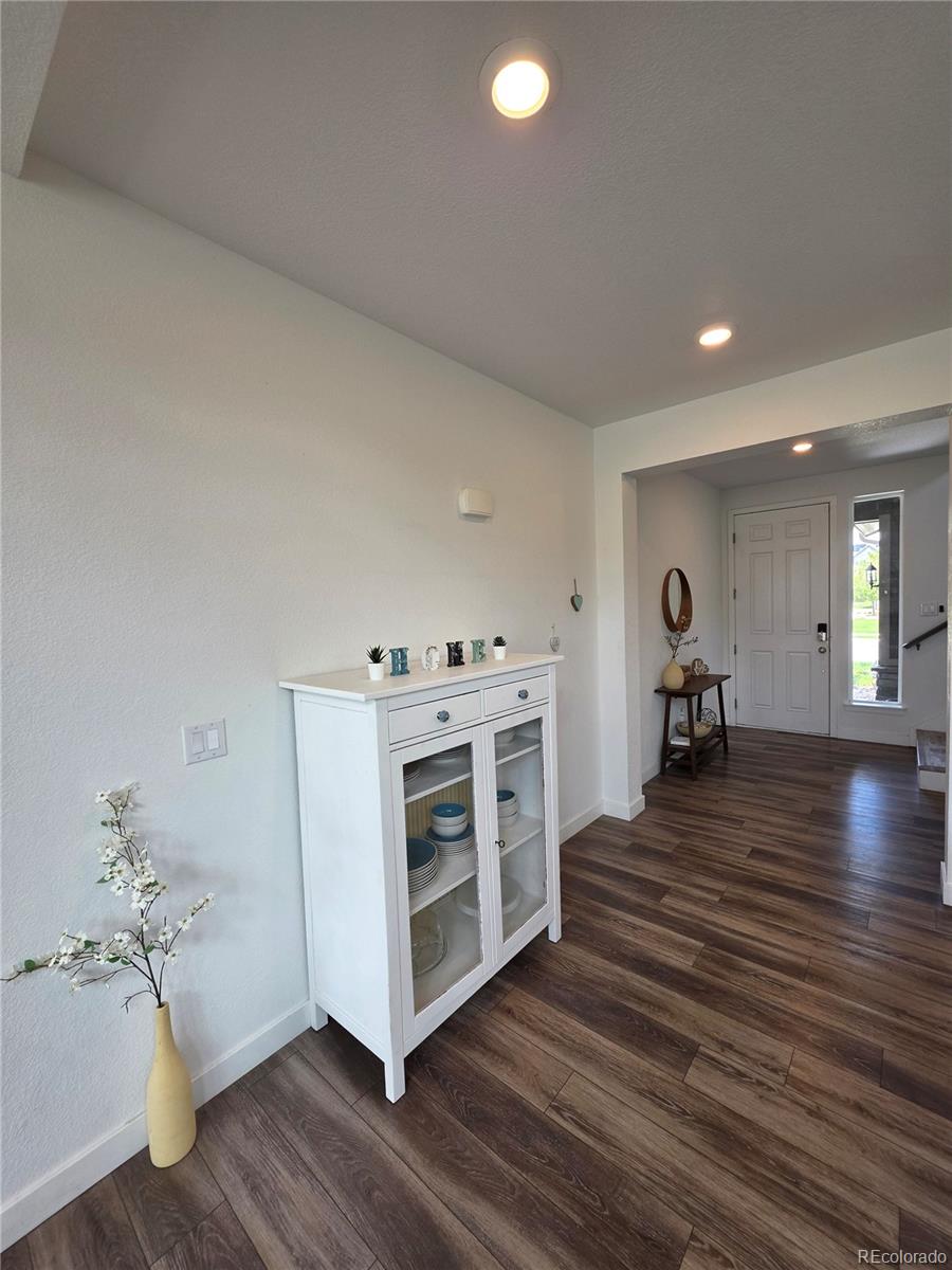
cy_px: 635
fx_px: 477
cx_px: 476
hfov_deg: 89.9
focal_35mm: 13
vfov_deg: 106.2
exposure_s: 1/120
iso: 64
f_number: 1.9
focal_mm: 2.2
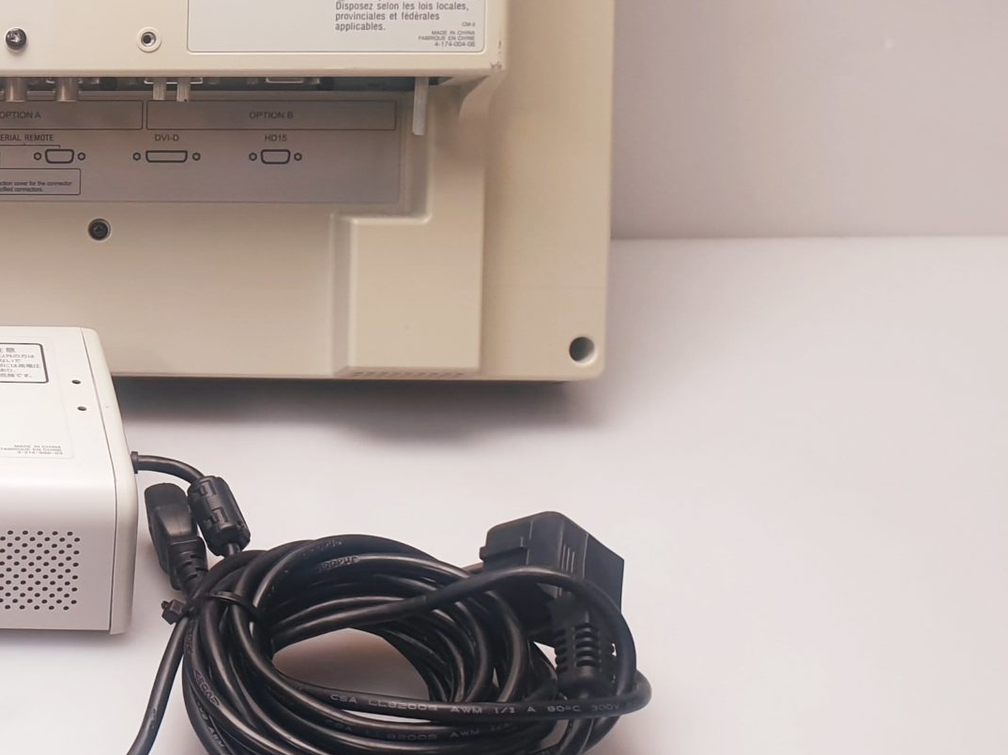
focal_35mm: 62
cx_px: -157
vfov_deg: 23.6
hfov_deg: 27.9
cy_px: 268
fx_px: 1805
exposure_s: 1/50
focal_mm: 4.3
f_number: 2.4
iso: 64
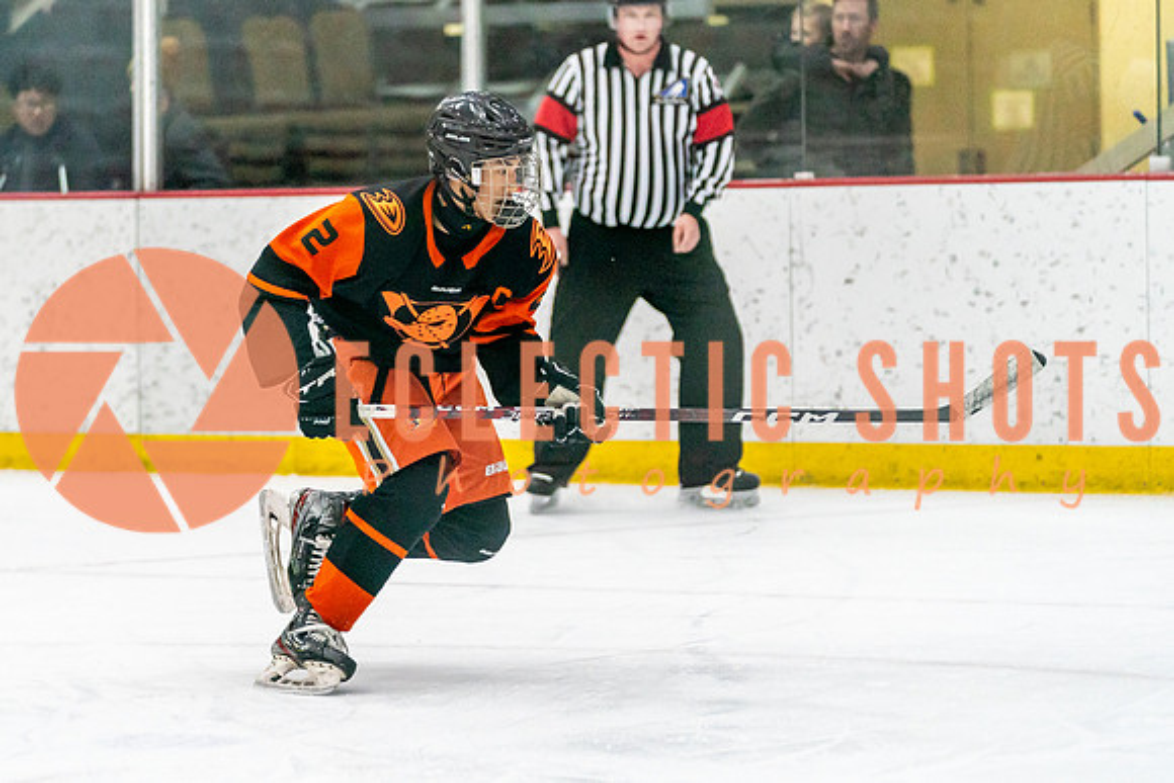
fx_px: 6033
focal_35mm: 185
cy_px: 387
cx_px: 461
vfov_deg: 7.4
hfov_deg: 11.1
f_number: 2.8
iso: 3200
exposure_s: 1/1250
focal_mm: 133
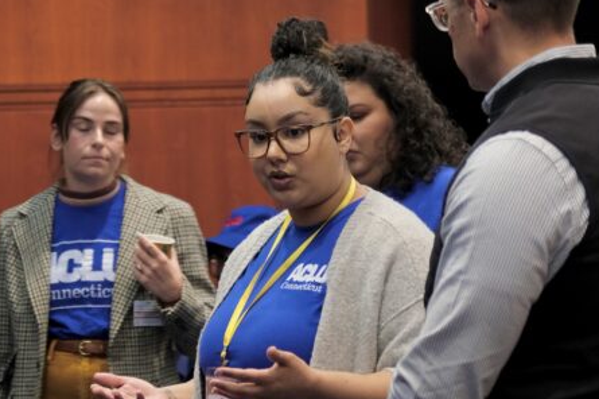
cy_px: 162
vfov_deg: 12.2
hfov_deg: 18.3
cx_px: 269
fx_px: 1862
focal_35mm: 112
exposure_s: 1/110
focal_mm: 55
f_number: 2.8
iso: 1250
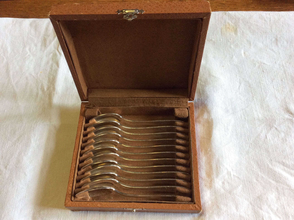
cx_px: 147
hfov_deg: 56.9
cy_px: 110
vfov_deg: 44.1
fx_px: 271
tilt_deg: -61.2
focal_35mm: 32
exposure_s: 1/25
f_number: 2.4
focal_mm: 3.3
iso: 125
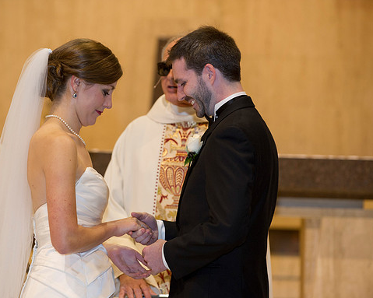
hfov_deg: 10.0
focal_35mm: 193
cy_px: 149
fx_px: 2130
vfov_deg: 8.0
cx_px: 153
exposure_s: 1/60
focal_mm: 170
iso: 1250
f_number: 3.5
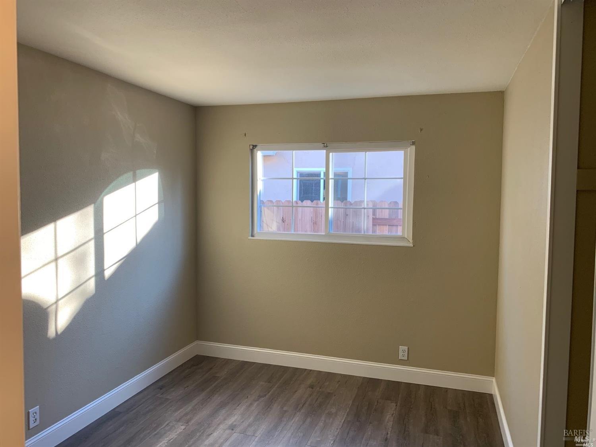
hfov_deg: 67.3
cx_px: 298
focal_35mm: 26
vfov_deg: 53.0
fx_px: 448
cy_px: 224
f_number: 1.8
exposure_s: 1/60
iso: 80
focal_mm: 4.25
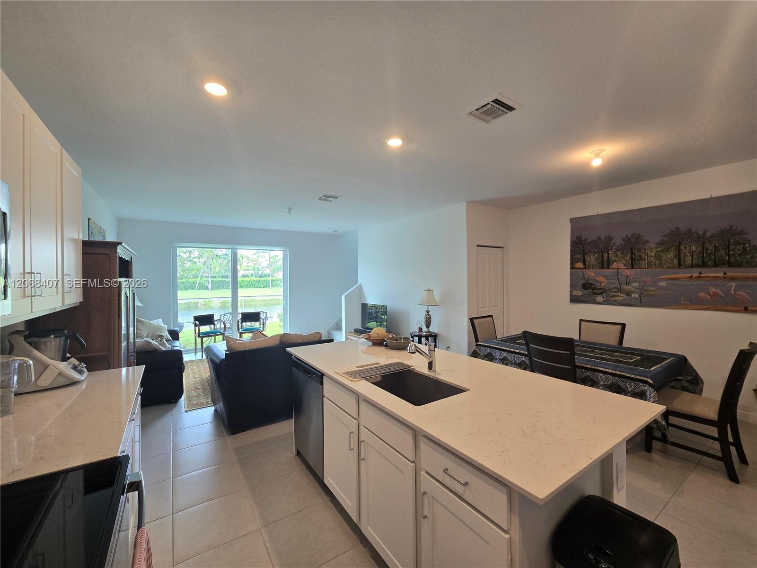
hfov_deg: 106.2
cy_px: 284
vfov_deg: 89.9
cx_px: 378
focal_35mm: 13
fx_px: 284
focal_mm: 2.2
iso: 100
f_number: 2.2
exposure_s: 1/60
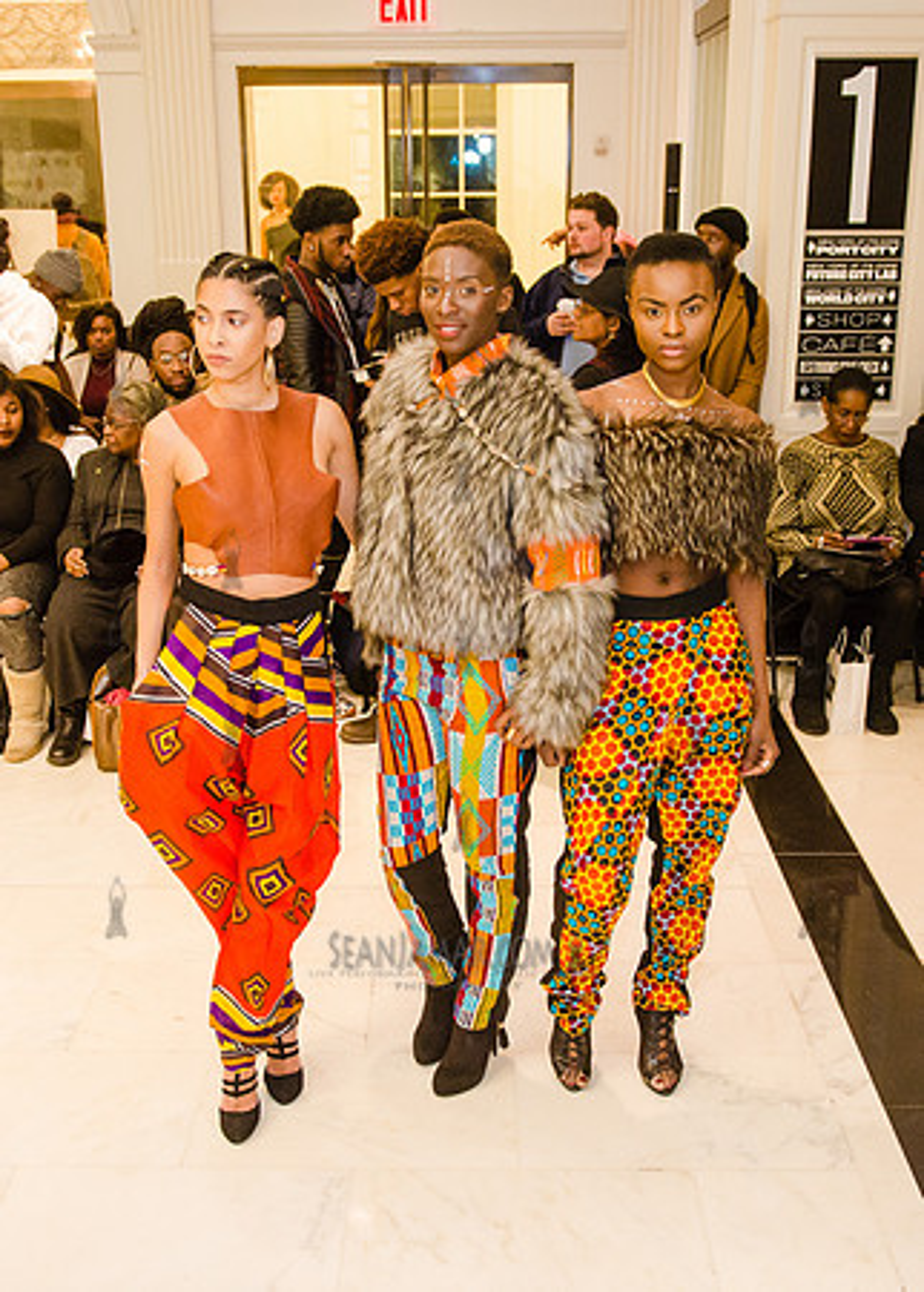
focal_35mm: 40
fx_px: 1453
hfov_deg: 35.3
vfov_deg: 47.9
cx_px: 464
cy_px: 646
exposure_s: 1/200
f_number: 3.5
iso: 2500
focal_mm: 27
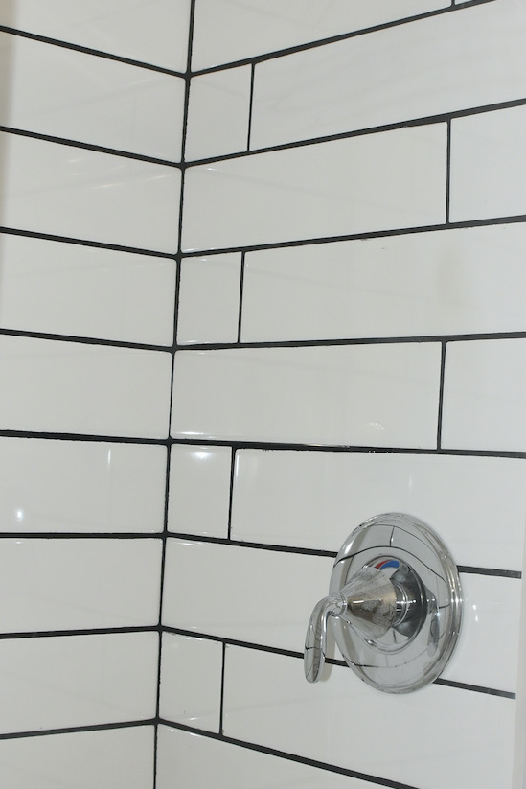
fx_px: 1380
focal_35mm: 63
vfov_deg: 31.9
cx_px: 243
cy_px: 360
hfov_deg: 21.6
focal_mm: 18
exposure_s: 1/100
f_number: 5
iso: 400
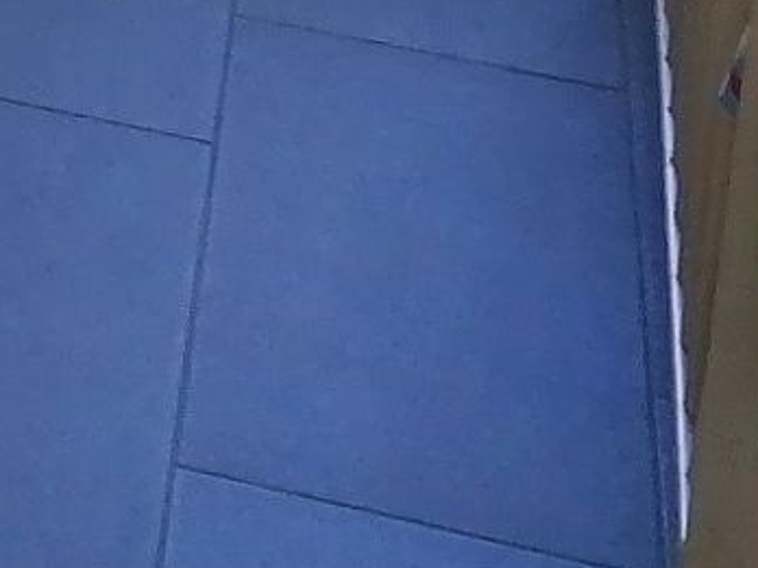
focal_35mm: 159
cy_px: -990
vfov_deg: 8.2
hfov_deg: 11.1
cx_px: -849
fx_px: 3482
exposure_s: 1/60
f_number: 1.8
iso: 160
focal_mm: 4.75
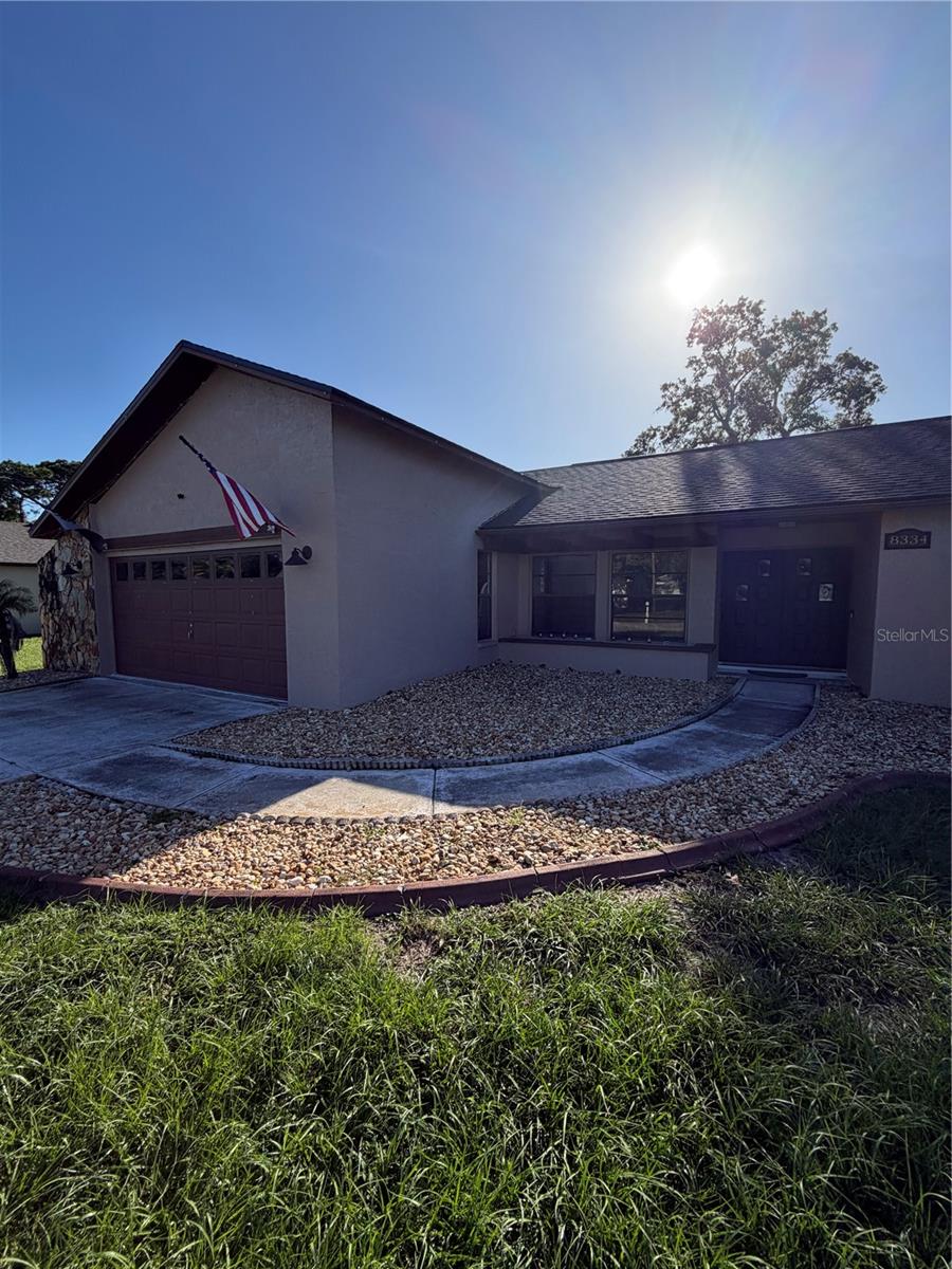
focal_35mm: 14
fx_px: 513
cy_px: 634
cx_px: 476
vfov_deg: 102.1
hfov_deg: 85.7
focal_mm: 2.22
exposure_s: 1/1001
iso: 25
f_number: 2.2
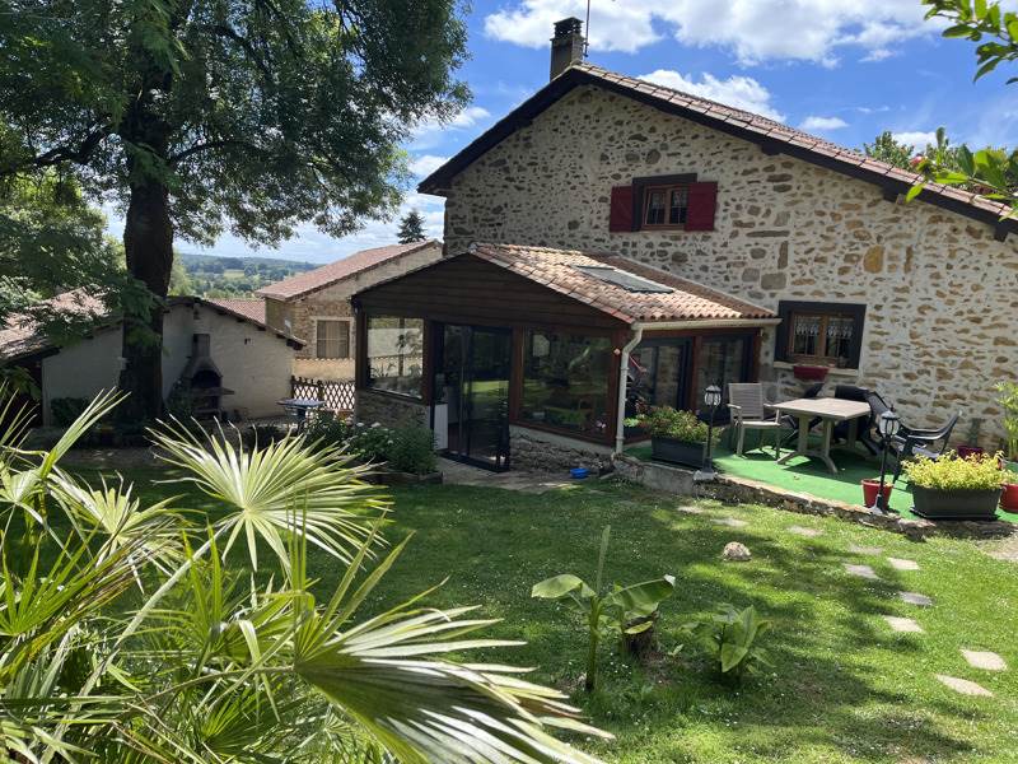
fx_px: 765
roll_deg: -2.0
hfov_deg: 67.3
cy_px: 382
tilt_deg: -8.9
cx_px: 509
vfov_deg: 53.1
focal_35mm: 26
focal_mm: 5.1
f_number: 1.6
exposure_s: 1/1212
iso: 50
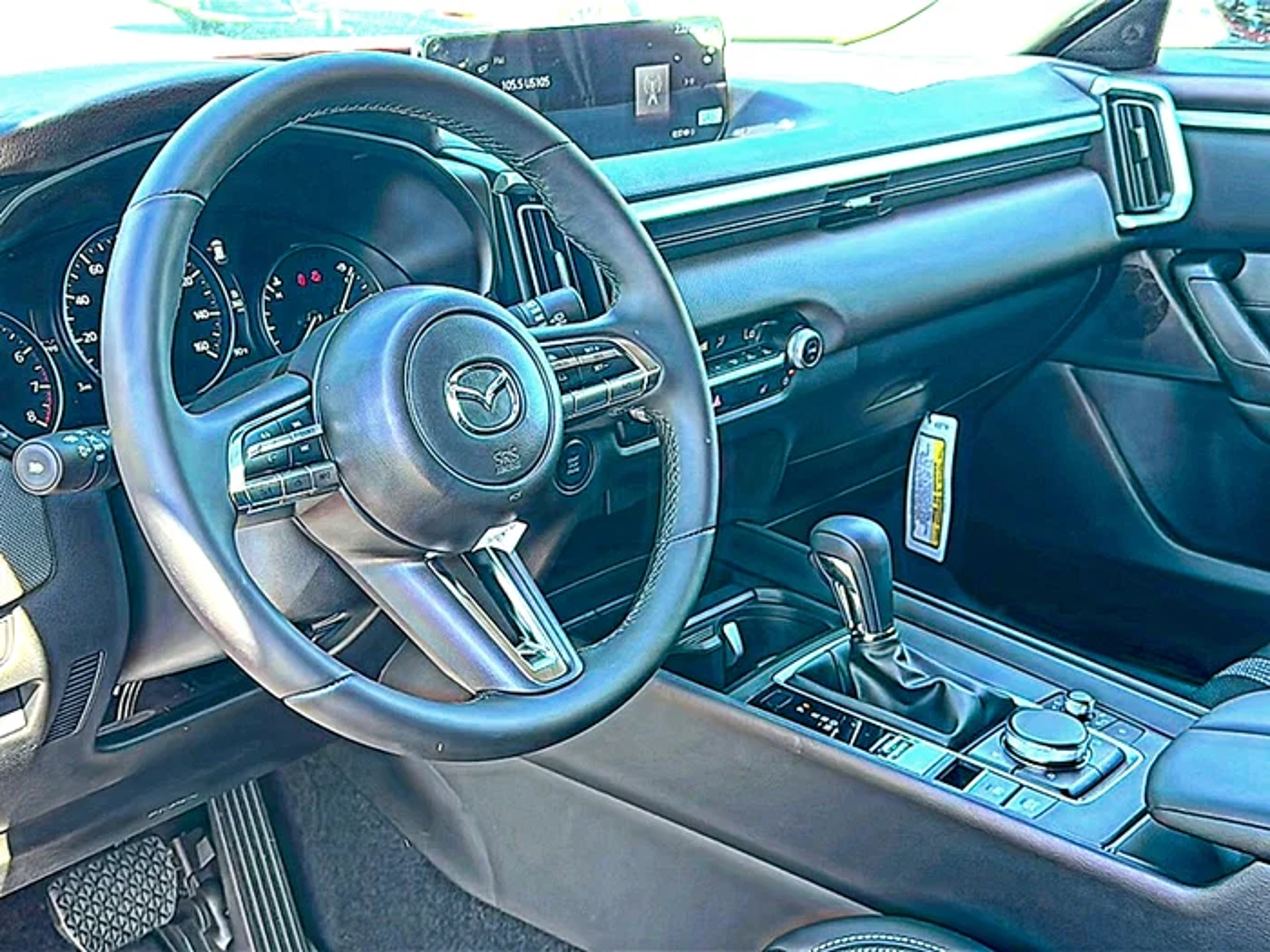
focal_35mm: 37
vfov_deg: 38.7
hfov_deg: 50.1
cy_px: 476
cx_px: 635
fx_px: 1357
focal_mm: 6.86
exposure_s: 1/129
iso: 125
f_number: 1.78
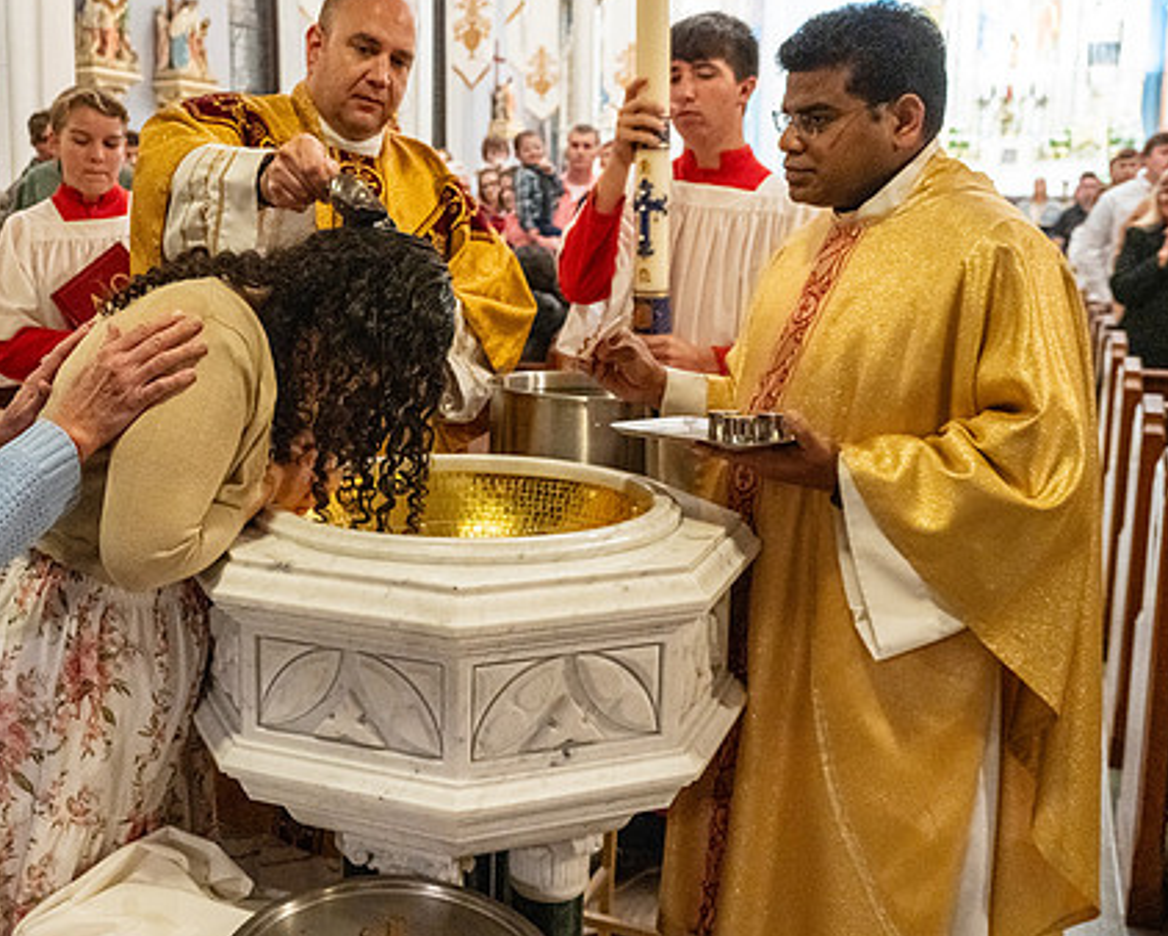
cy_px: 408
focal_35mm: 40
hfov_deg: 45.5
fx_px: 1383
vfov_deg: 37.3
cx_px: 457
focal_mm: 31
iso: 5000
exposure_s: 1/60
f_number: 4.5
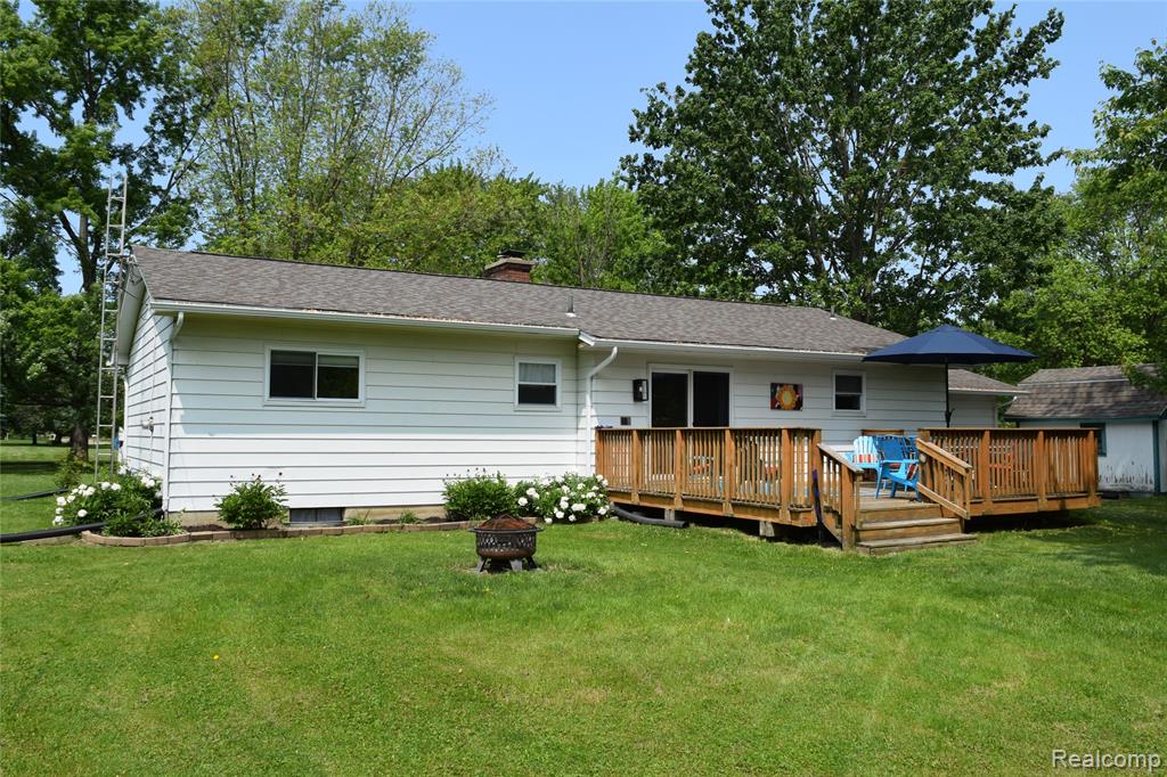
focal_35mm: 30
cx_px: 584
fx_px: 972
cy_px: 388
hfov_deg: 61.9
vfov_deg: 43.6
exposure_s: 1/400
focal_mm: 20
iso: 200
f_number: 10
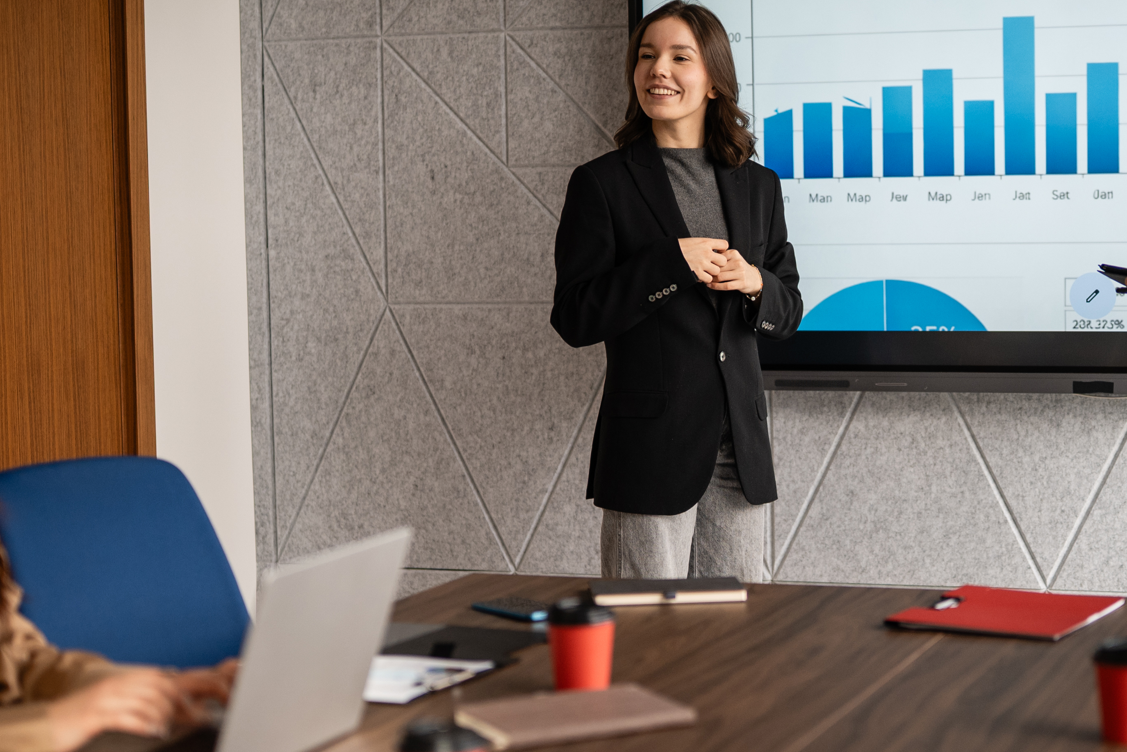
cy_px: 385
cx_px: 759
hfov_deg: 26.2
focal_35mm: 77
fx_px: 2410
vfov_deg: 17.7
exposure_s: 1/1250
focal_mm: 35
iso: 320
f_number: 1.3
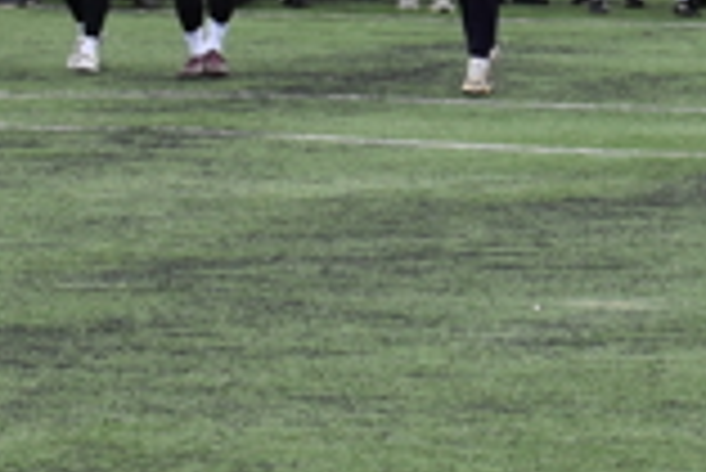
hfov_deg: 4.7
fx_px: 8440
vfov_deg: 3.2
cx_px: 1169
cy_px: -225
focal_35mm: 430
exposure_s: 1/250
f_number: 8
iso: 200
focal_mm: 60
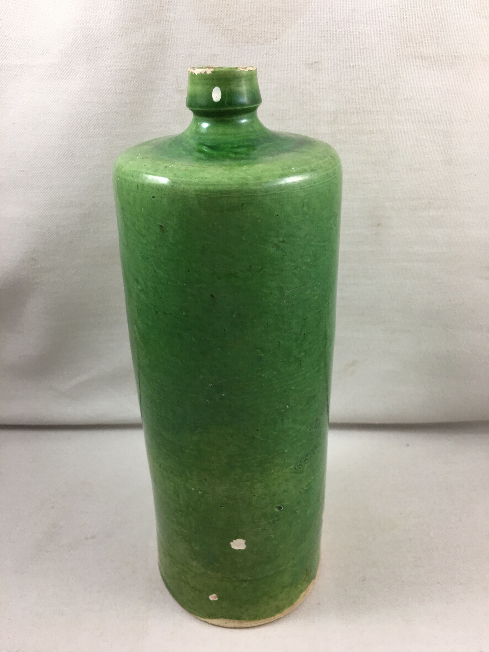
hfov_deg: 48.2
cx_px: 244
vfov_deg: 61.7
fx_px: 546
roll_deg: +2.0
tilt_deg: -28.8
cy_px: 326
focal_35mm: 29
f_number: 2.2
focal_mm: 4.15
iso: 40
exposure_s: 1/33
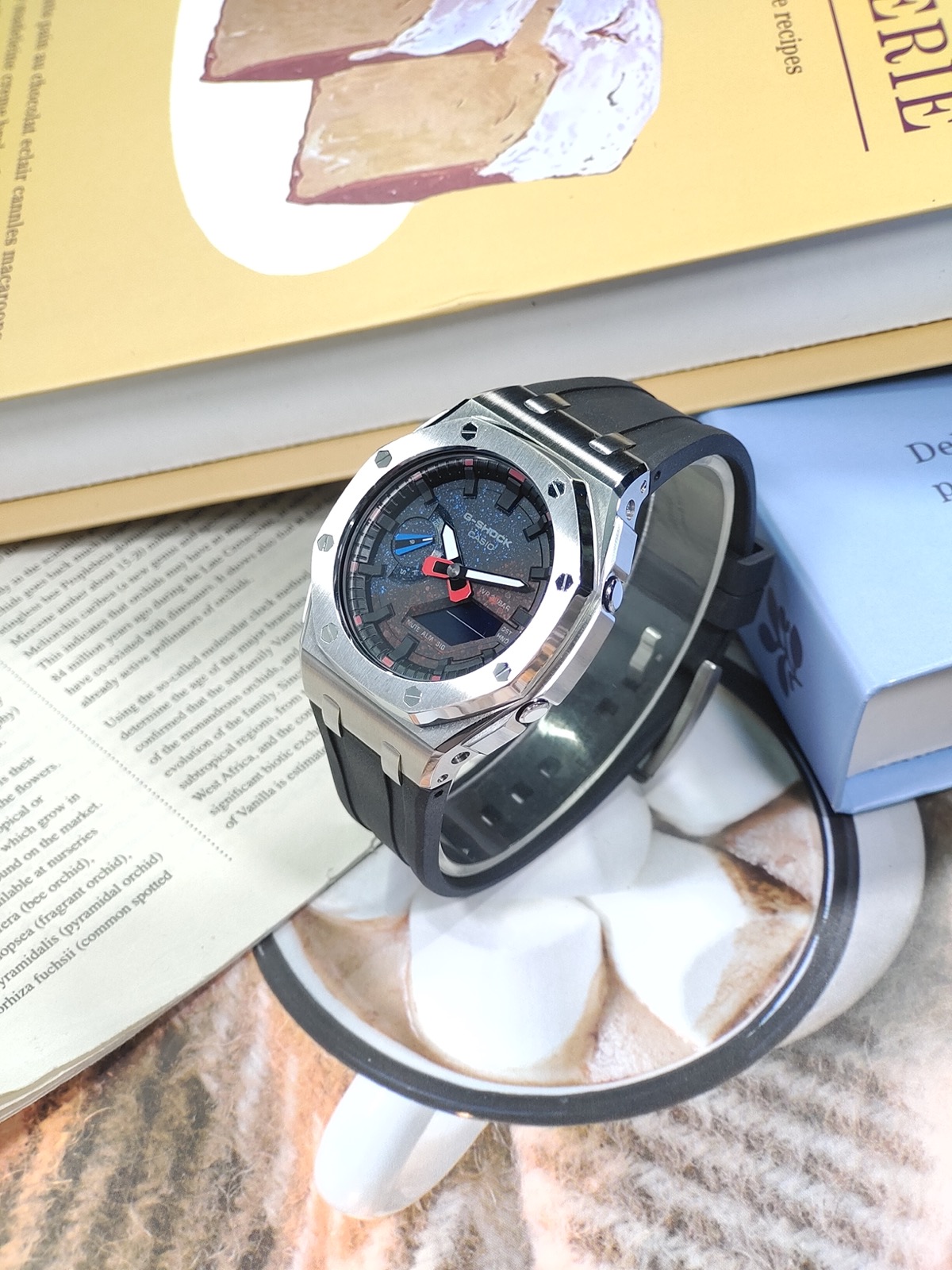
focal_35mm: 50
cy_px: 635
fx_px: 1833
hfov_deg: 29.1
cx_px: 476
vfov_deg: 38.2
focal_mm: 7.55
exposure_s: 1/100
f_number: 2.08
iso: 94
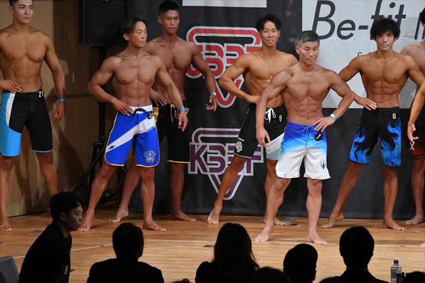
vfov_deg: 5.4
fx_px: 3009
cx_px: 212
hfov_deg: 8.1
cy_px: 142
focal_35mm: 255
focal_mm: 170
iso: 8000
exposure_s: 1/400
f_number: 5.6
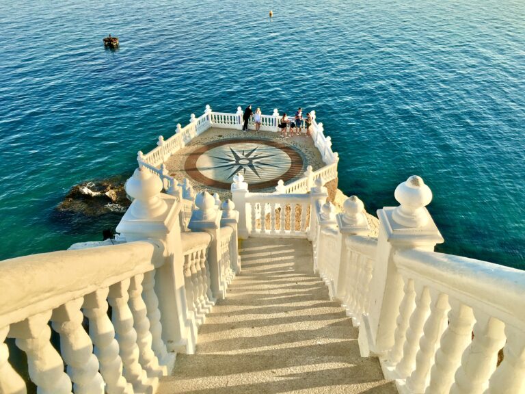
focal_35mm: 29
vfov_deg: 48.2
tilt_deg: -30.2
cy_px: 197
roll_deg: +0.2
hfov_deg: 61.7
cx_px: 262
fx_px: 440
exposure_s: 1/1166
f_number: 2.2
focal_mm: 4.15
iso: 25
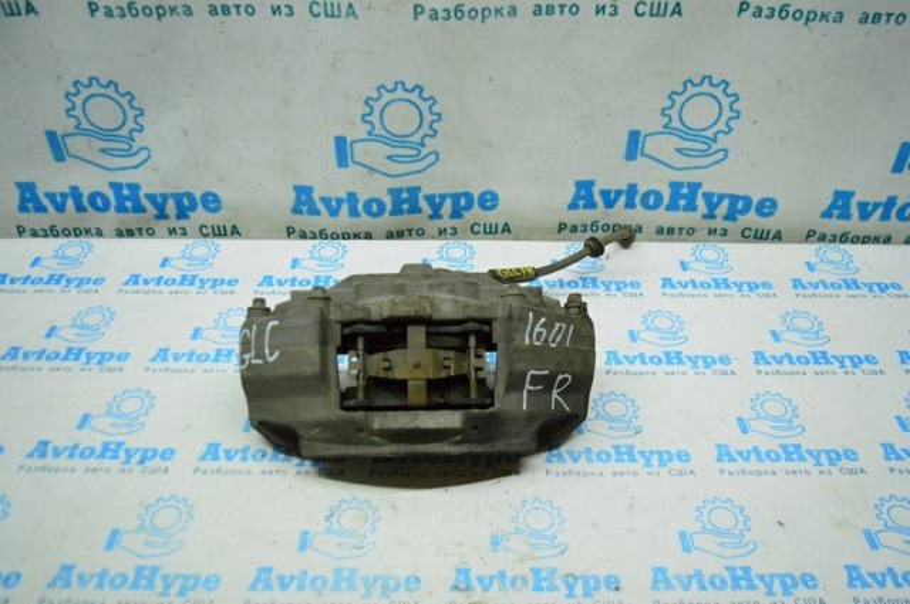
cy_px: 302
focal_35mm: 32
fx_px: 795
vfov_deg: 41.6
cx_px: 455
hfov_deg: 59.6
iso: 6400
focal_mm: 21
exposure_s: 1/1000
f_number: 3.8
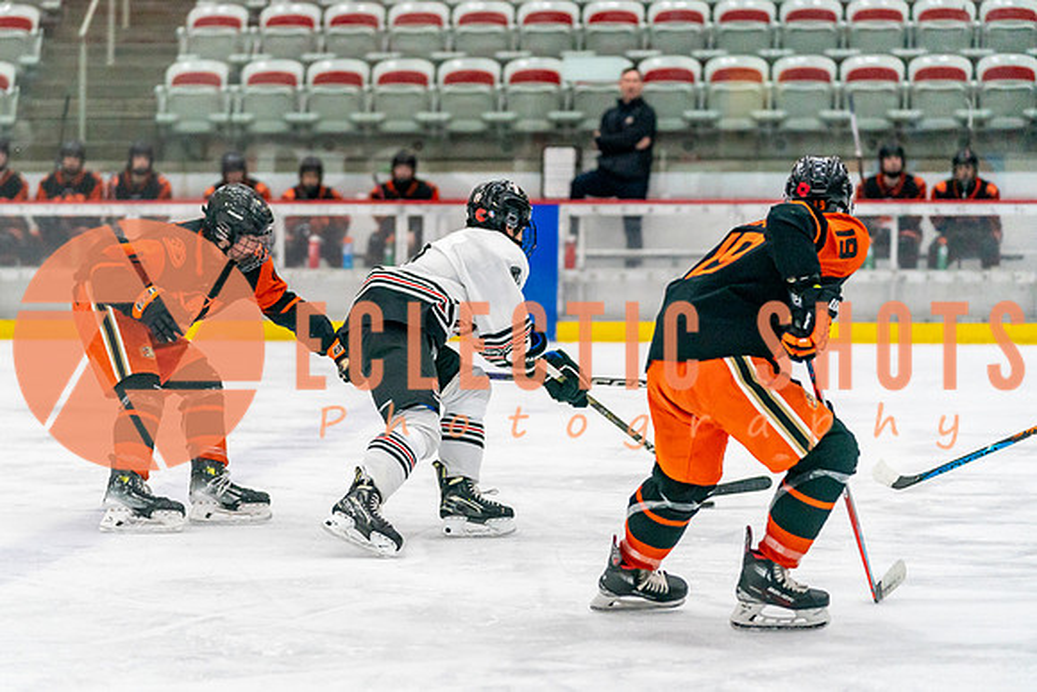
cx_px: 399
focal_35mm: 136
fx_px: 3909
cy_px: 418
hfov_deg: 15.1
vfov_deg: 10.1
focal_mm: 110
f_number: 2.8
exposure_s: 1/1250
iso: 3200
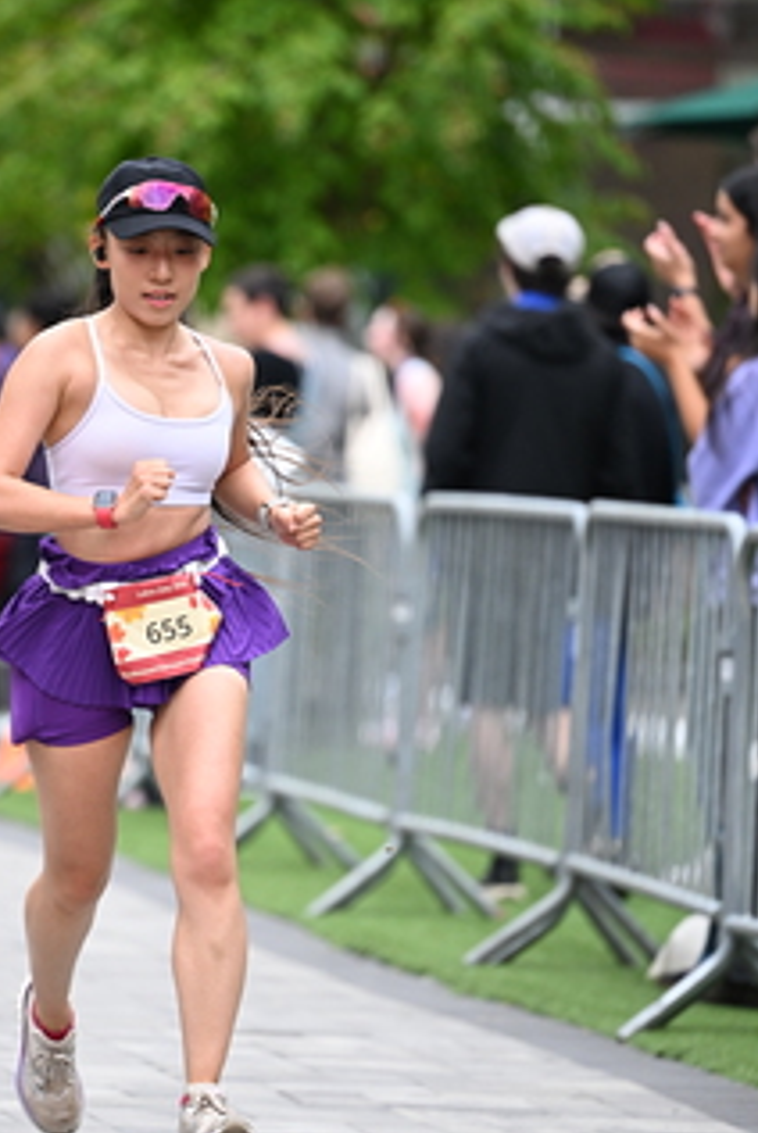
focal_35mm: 312
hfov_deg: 4.4
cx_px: 116
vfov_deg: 6.6
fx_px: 9832
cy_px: 618
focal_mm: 180
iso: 800
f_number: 2.8
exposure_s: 1/2000
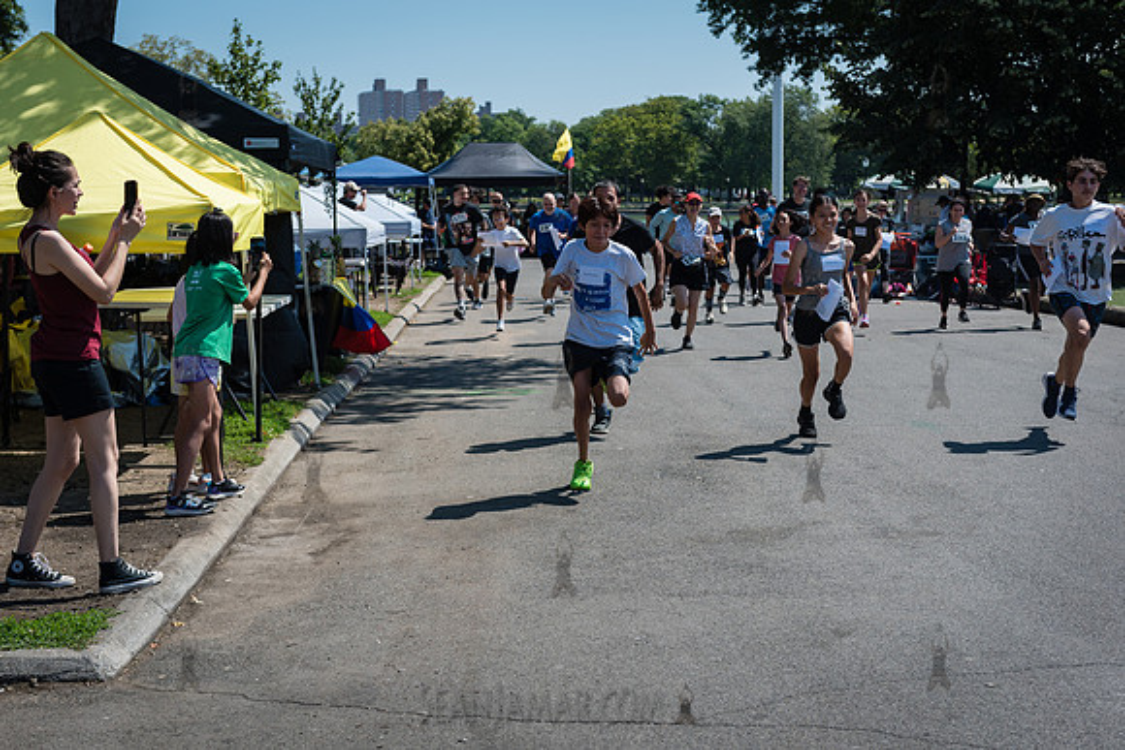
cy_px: 375
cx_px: 562
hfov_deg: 34.3
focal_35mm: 58
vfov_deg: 23.3
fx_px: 1823
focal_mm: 58
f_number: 4
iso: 200
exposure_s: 1/1600
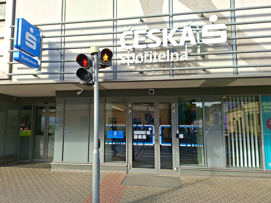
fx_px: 180
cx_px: 136
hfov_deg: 73.9
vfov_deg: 58.9
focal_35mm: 23
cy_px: 102
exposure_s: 1/667
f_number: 1.8
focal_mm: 5.54
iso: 50
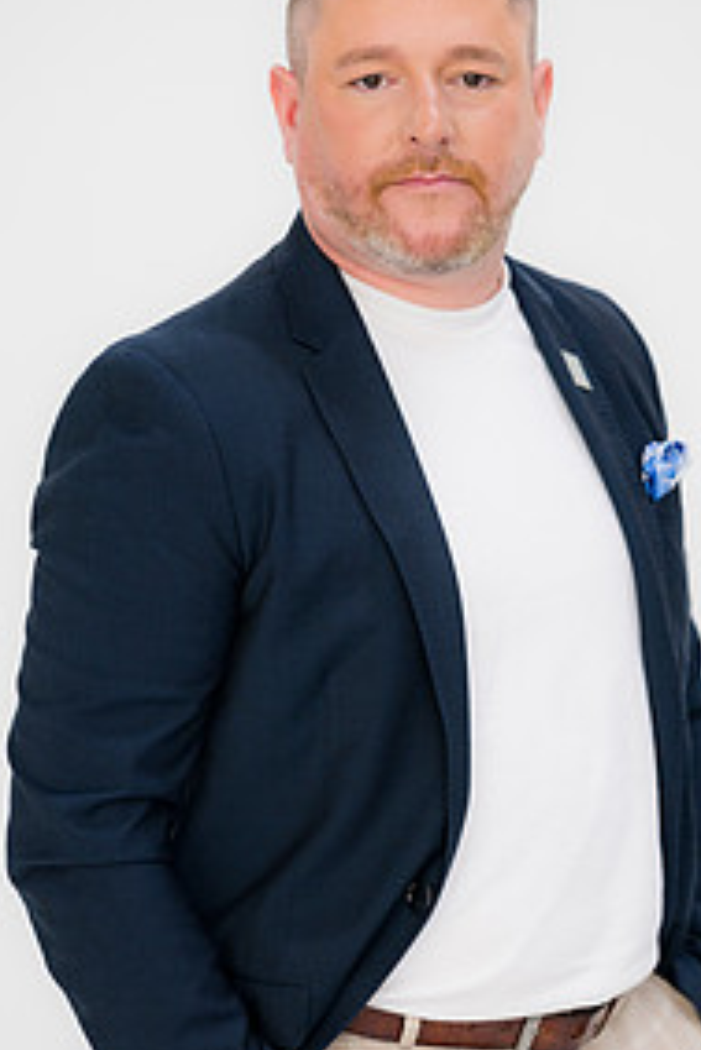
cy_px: 545
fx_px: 3938
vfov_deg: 15.2
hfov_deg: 10.2
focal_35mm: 135
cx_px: 375
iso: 200
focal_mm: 85
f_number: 2.2
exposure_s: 1/125
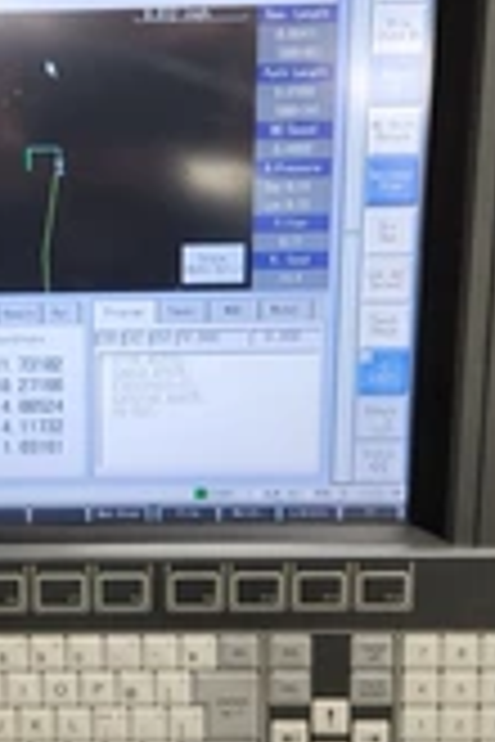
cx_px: 22
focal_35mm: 58
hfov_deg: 22.6
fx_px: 1196
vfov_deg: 34.5
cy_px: 337
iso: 100
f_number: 1.8
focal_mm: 5.4
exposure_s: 1/120
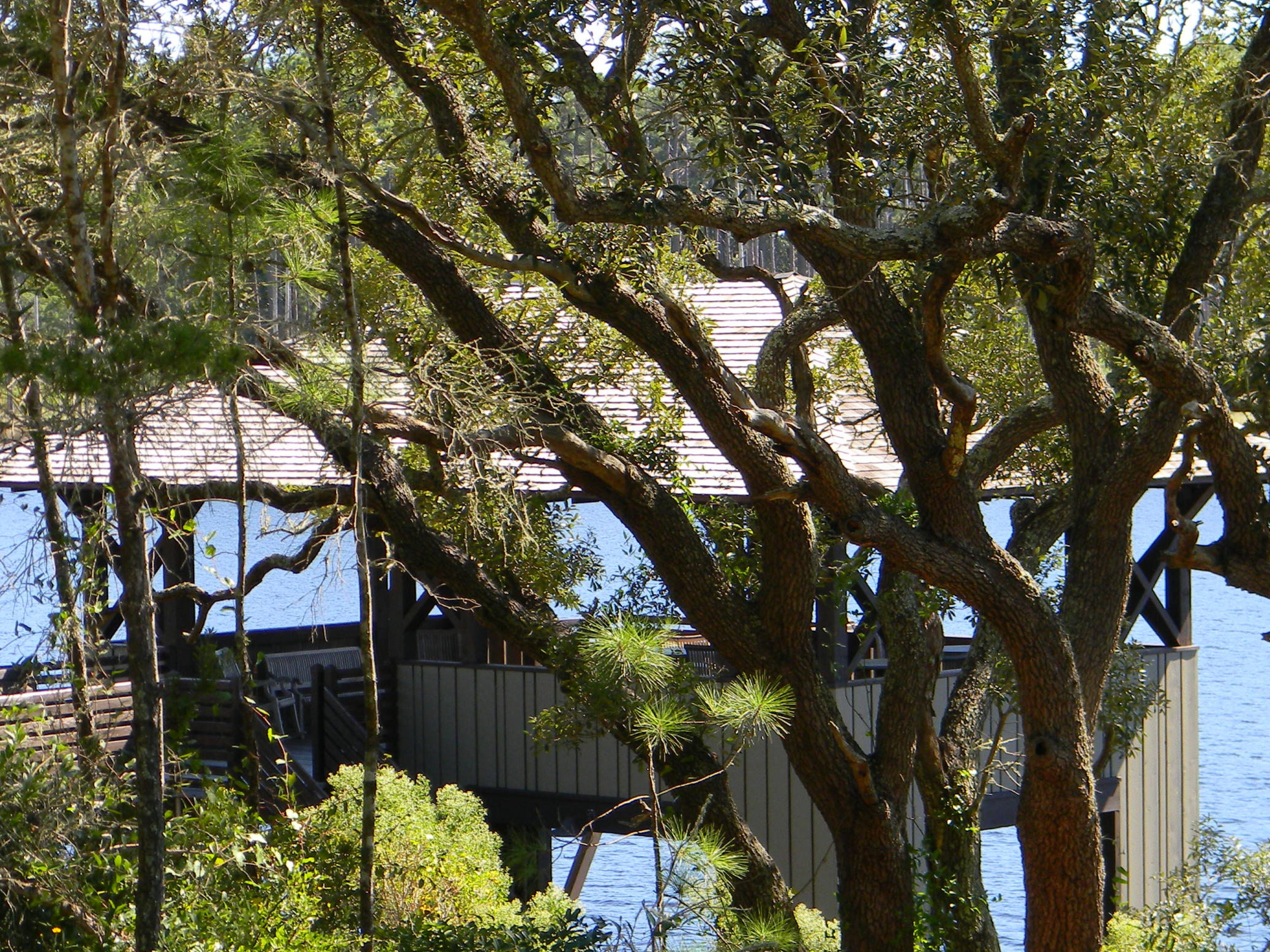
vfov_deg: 12.3
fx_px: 4402
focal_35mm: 120
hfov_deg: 16.4
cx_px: 733
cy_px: 488
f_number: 4.5
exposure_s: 1/166
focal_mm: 15.1
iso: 80
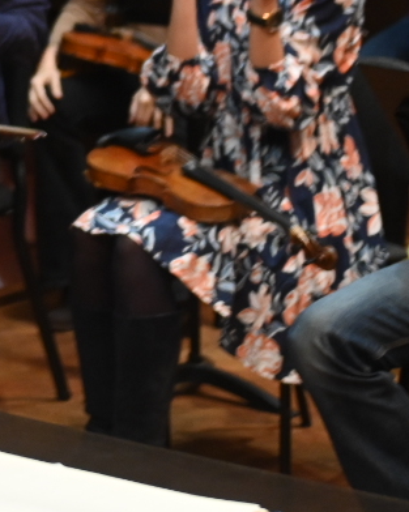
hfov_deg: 9.1
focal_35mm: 163
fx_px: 2469
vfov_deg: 11.5
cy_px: -192
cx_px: -312
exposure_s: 1/320
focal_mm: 42
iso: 2500
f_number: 2.8
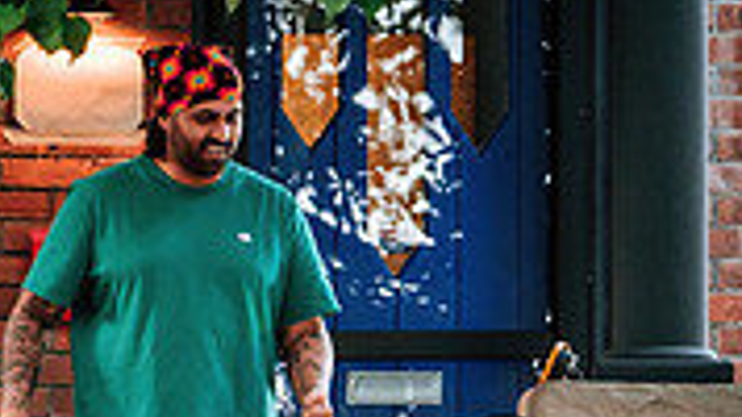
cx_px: 417
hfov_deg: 5.2
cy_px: 769
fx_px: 8202
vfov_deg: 2.9
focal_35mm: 417
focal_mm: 80.4
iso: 800
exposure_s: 1/200
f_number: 2.8
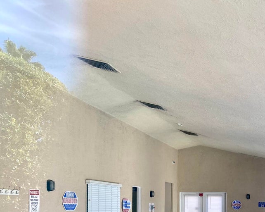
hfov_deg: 31.7
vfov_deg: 26.7
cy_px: 205
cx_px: 275
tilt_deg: -0.3
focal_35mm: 54
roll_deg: +0.0
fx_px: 423
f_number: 1.8
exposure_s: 1/167
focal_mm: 4.25
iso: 32
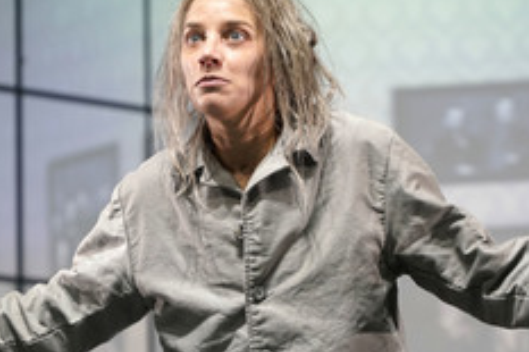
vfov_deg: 3.9
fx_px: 5125
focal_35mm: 349
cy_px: 225
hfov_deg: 5.9
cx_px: 262
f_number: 5.6
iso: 1000
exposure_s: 1/125
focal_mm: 180
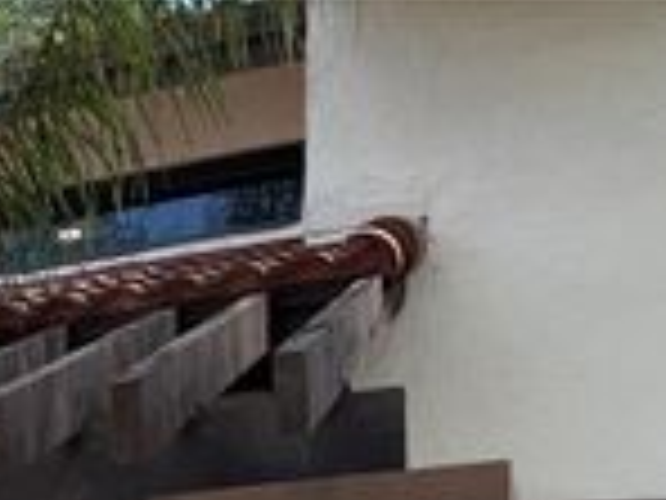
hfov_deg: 20.8
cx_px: -306
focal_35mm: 81
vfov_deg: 16.0
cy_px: 840
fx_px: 1558
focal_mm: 6.76
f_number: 1.78
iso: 80
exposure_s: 1/1156
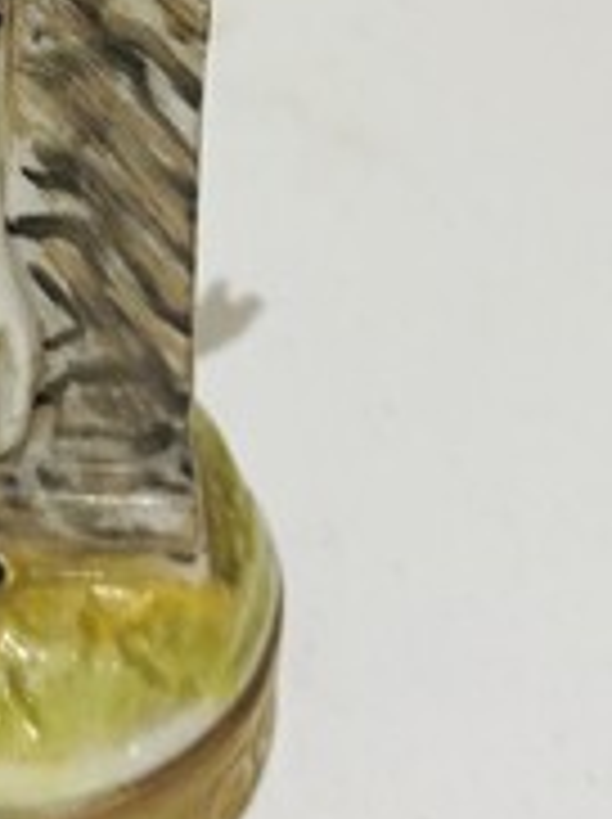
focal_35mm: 66
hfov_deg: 20.5
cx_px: -158
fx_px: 1559
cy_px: -22
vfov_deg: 27.5
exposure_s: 1/60
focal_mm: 4.25
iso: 320
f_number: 1.8
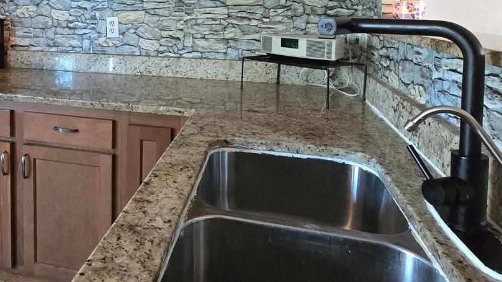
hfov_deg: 64.6
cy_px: 46
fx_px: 373
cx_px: 137
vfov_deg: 39.4
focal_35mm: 28
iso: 1000
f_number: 2.2
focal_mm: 2.2
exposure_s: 1/60
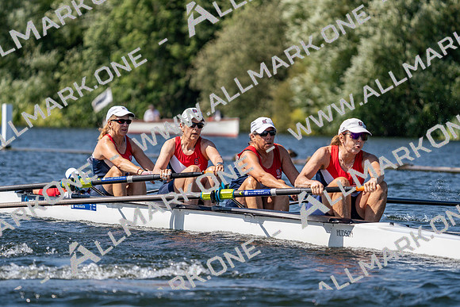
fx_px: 3515
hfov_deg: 7.5
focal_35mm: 275
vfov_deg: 5.0
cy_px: 154
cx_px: 230
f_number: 5.6
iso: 200
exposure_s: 1/2000
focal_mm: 275
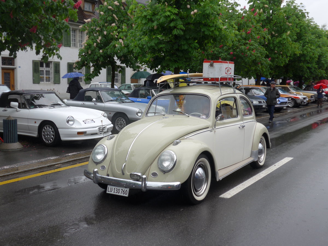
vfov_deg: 35.1
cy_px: 123
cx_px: 164
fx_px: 388
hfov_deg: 45.8
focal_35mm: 41
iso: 80
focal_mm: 8.4
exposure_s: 1/320
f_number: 2.8
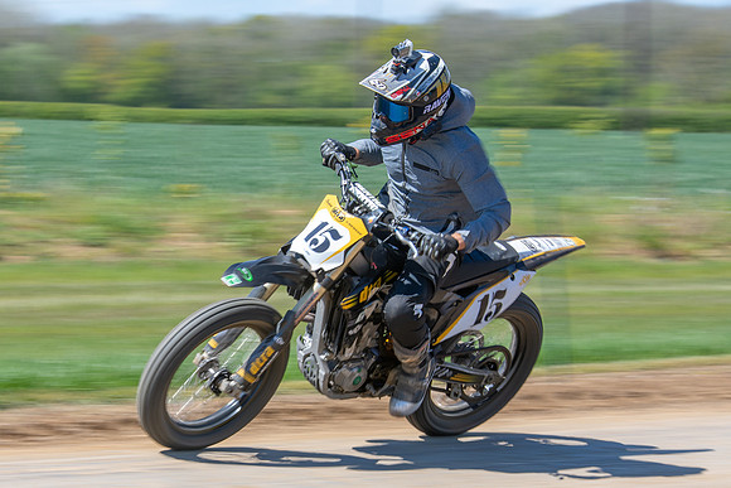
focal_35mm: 189
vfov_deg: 7.3
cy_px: 324
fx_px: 3848
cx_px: 245
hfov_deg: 10.8
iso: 200
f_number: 8
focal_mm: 95
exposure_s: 1/160
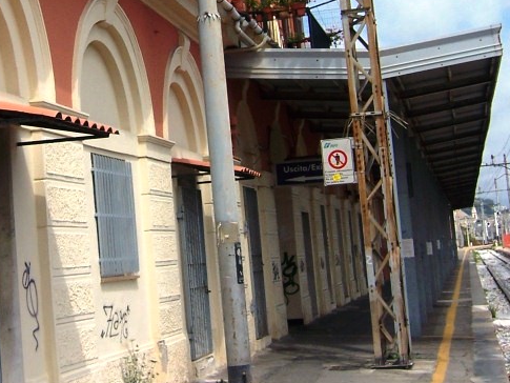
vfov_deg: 19.0
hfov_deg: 25.3
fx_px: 1120
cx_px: 123
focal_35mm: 76
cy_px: 37
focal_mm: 6.2
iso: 80
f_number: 4.5
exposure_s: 1/640
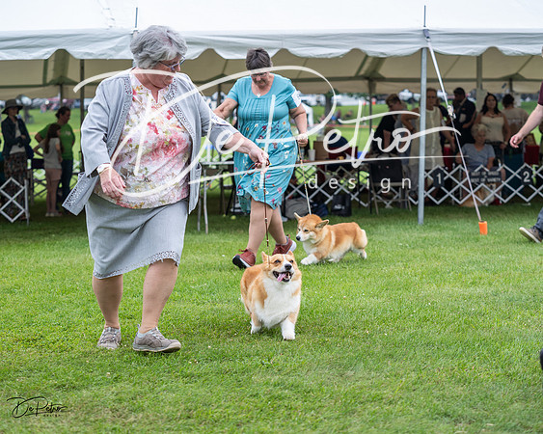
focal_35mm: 79
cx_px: 272
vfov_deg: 19.4
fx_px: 1266
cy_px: 217
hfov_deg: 24.2
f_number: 3.5
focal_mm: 70
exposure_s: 1/640
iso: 160
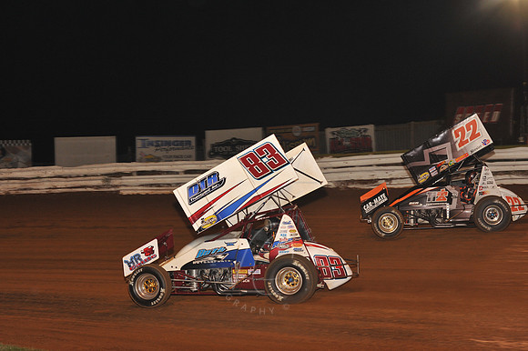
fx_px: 1261
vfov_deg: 15.9
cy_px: 176
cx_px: 264
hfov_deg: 23.7
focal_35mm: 86
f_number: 6.3
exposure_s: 1/320
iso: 1250
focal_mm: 86
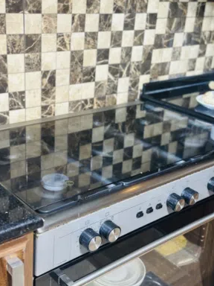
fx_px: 412
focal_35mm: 50
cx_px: 109
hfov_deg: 29.1
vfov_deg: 38.2
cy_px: 146
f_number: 1.78
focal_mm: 6.86
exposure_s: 1/40
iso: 640
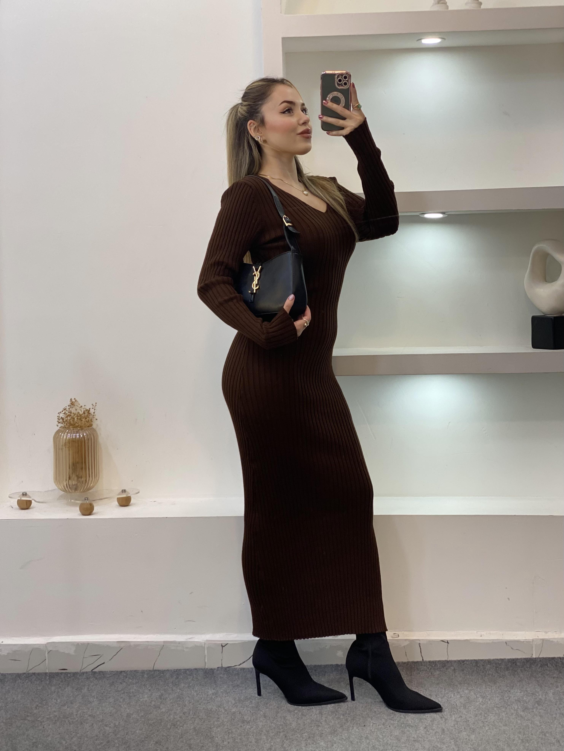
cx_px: 282
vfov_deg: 36.8
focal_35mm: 52
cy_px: 376
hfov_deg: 28.0
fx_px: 1130
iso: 80
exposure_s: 1/100
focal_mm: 6
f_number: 2
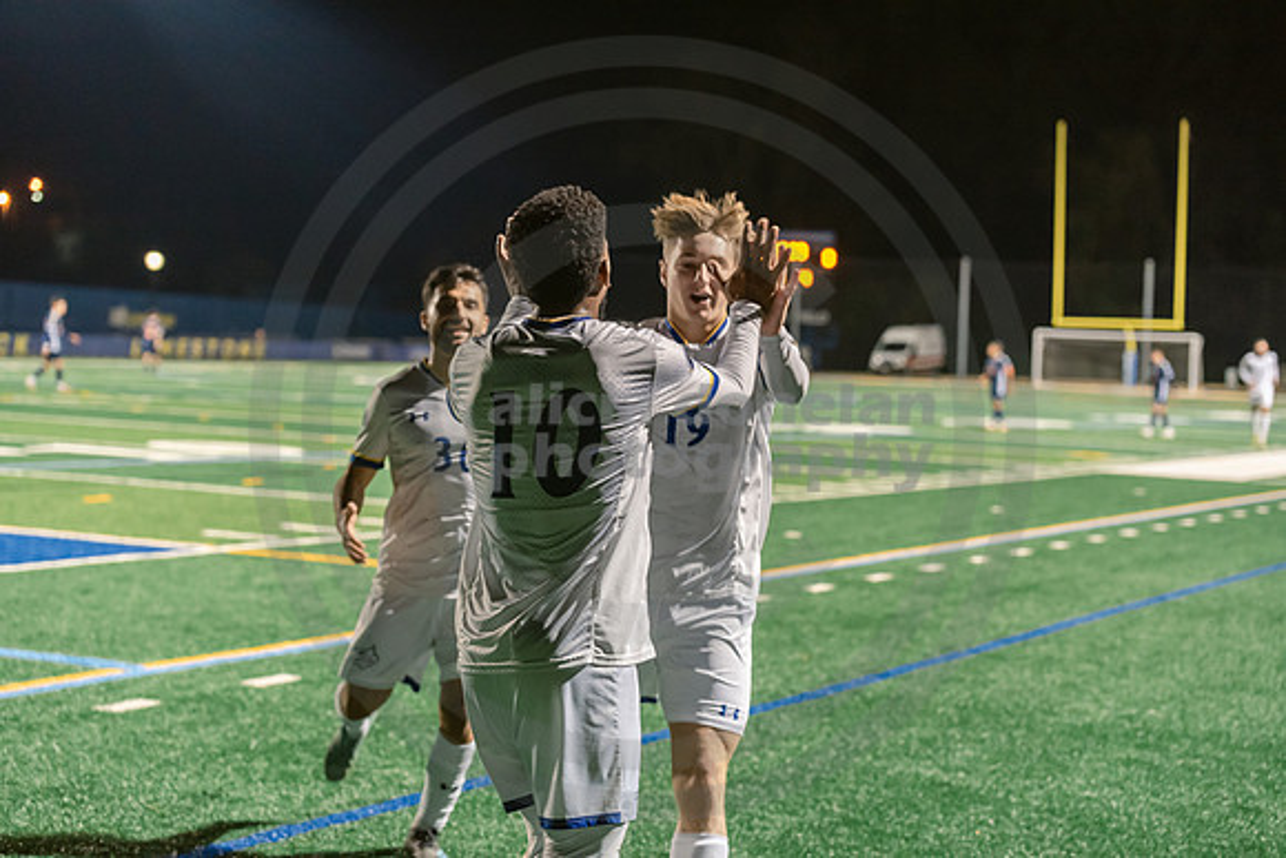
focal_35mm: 70
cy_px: 429
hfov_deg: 28.8
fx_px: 2501
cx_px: 643
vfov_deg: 19.5
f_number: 3.2
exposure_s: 1/250
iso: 2500
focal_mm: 70
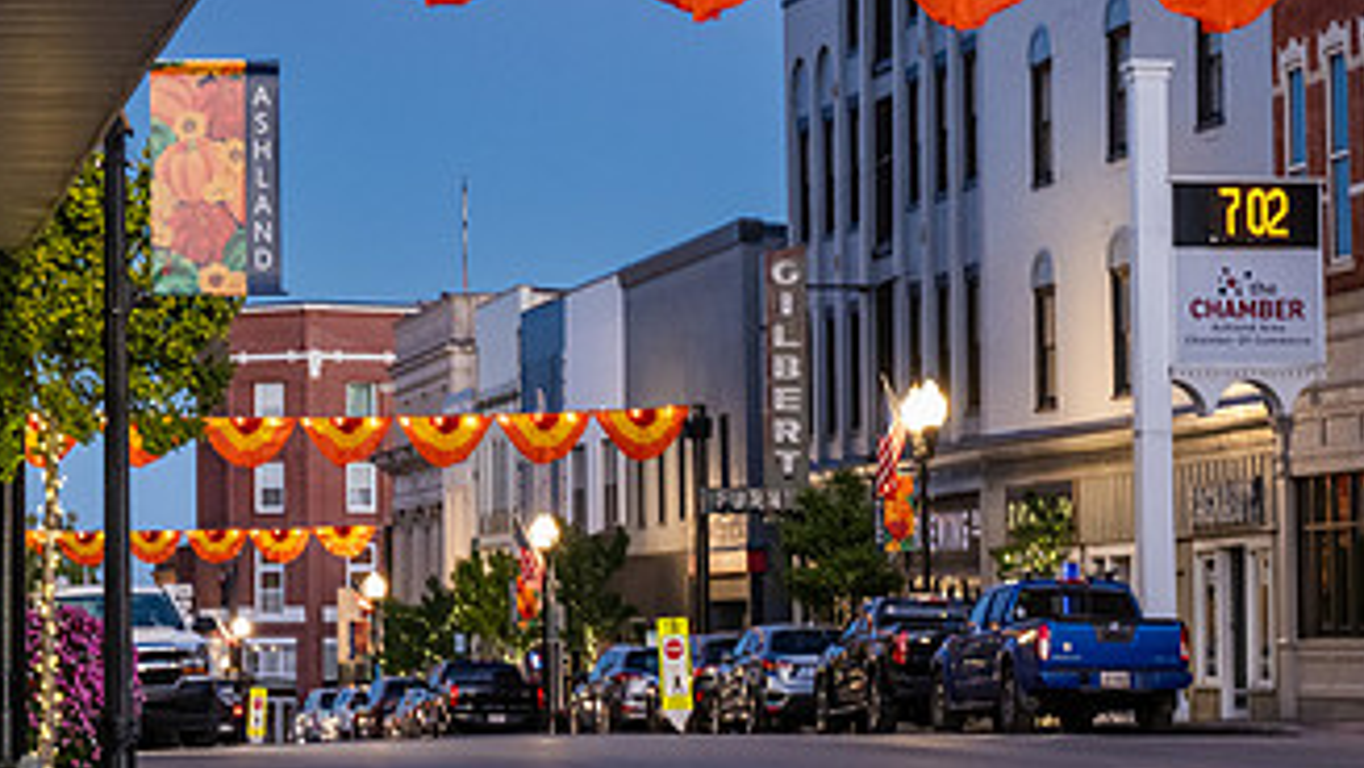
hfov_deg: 16.5
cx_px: 813
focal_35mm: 130
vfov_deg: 9.3
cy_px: 261
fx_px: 4702
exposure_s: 1/40
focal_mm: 70
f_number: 7.1
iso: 2000
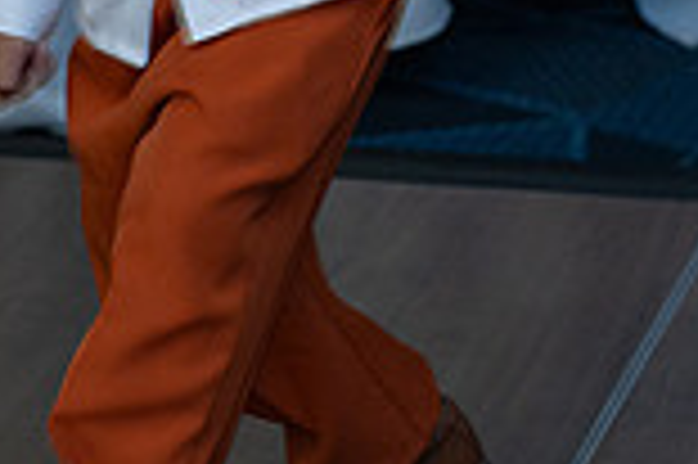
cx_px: 68
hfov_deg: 7.4
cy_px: -309
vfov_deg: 4.9
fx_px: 5365
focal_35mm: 277
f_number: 4
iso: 500
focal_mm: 74
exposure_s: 1/60
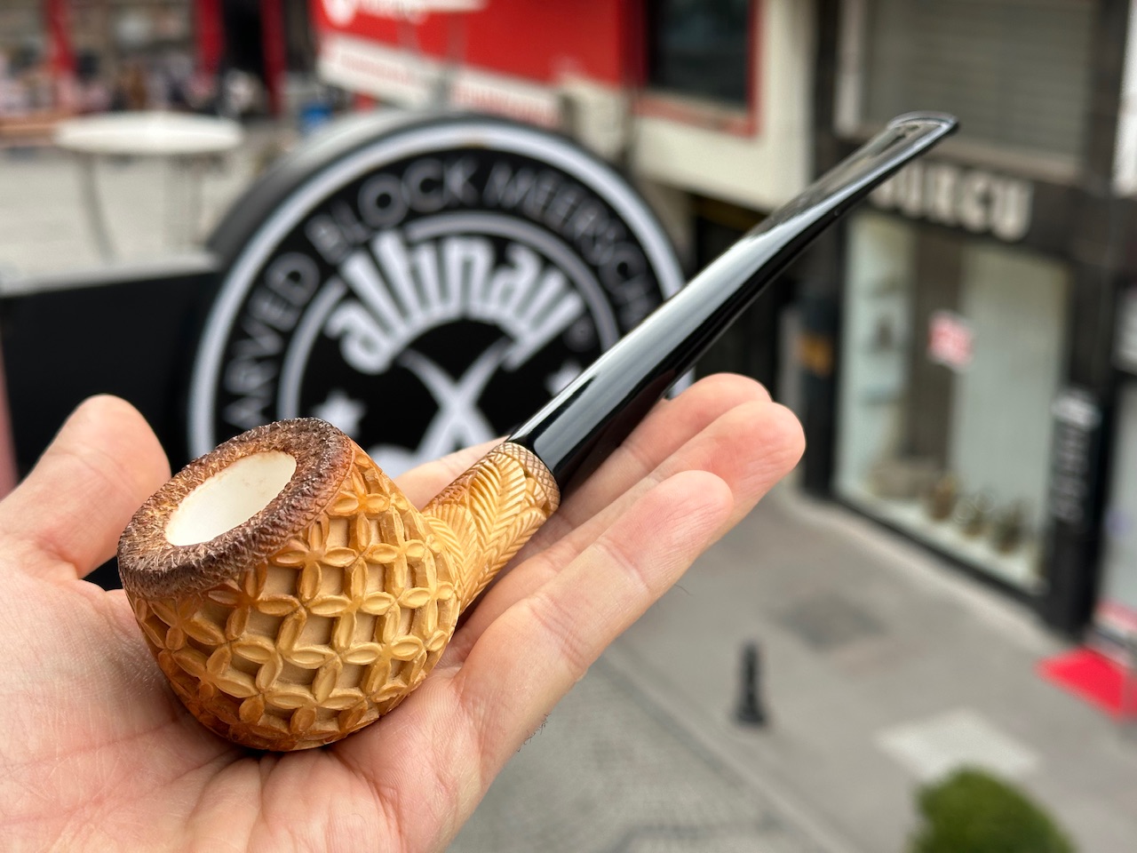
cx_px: 568
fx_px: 1577
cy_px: 426
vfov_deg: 30.3
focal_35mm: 48
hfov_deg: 39.7
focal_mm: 6.86
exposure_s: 1/480
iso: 64
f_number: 1.78
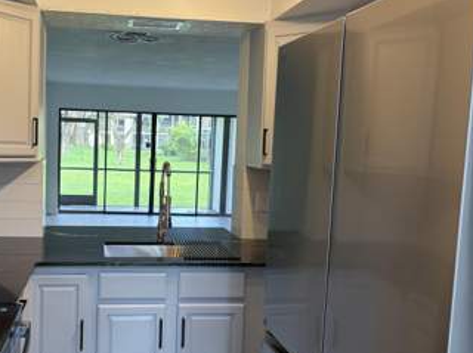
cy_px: 191
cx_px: 157
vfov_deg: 36.7
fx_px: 532
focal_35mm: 39
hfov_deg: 47.1
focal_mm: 5.96
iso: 100
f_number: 1.6
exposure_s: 1/60
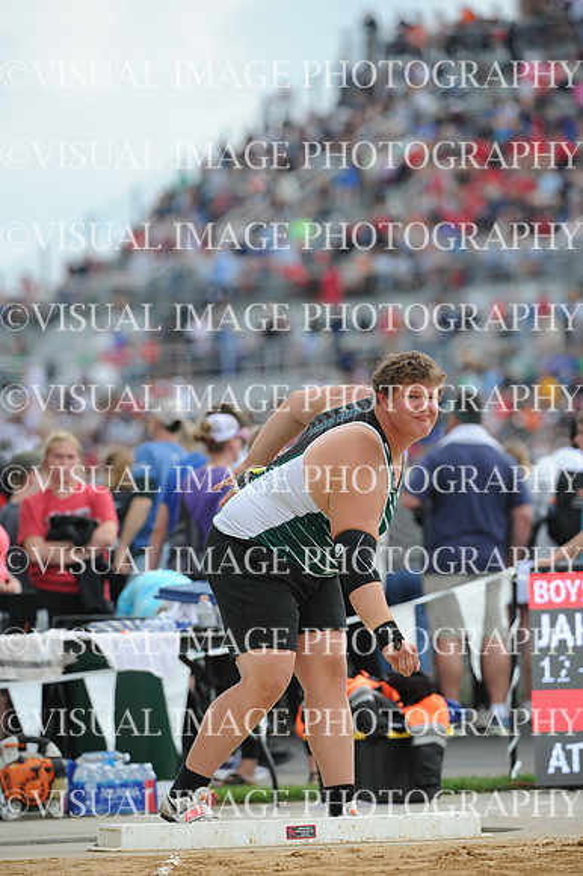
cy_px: 438
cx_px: 292
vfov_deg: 6.2
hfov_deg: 4.2
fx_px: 8025
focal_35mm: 330
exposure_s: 1/2000
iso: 900
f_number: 5
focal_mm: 330
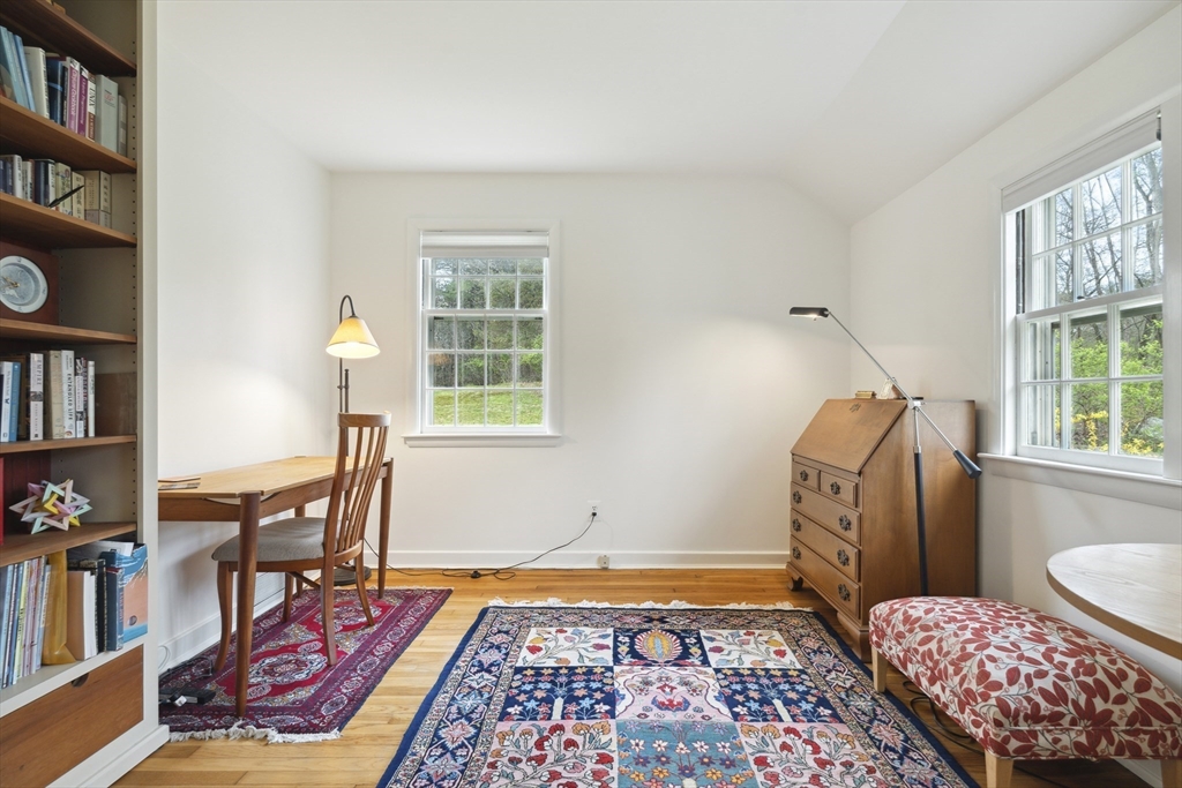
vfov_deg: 70.5
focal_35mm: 17
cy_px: 394
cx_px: 591
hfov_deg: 93.3
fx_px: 558
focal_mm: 17
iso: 320
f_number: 8
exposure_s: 1/8
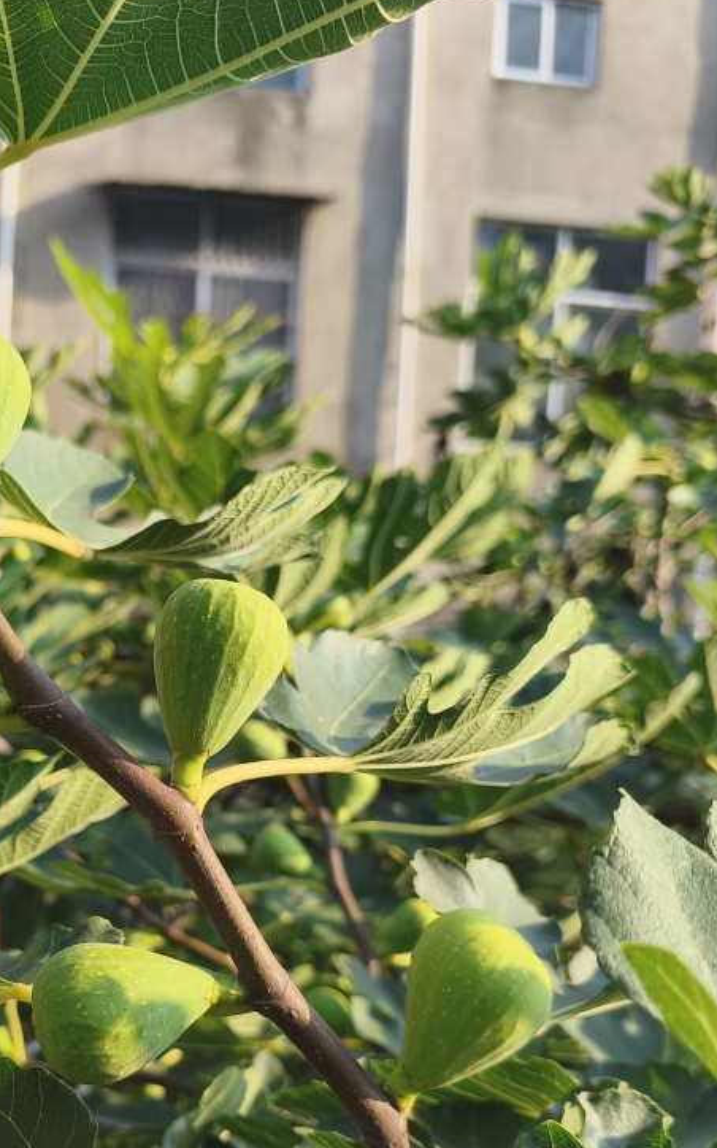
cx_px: 113
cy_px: 776
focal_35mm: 36
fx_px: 1125
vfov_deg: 52.8
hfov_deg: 34.0
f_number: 1.6
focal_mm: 5.84
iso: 80
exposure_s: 1/1763
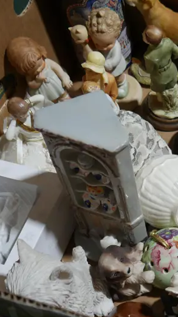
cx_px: 236
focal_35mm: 60
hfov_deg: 18.5
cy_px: 153
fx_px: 504
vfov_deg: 34.9
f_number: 3.5
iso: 200
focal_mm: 14
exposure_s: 1/80
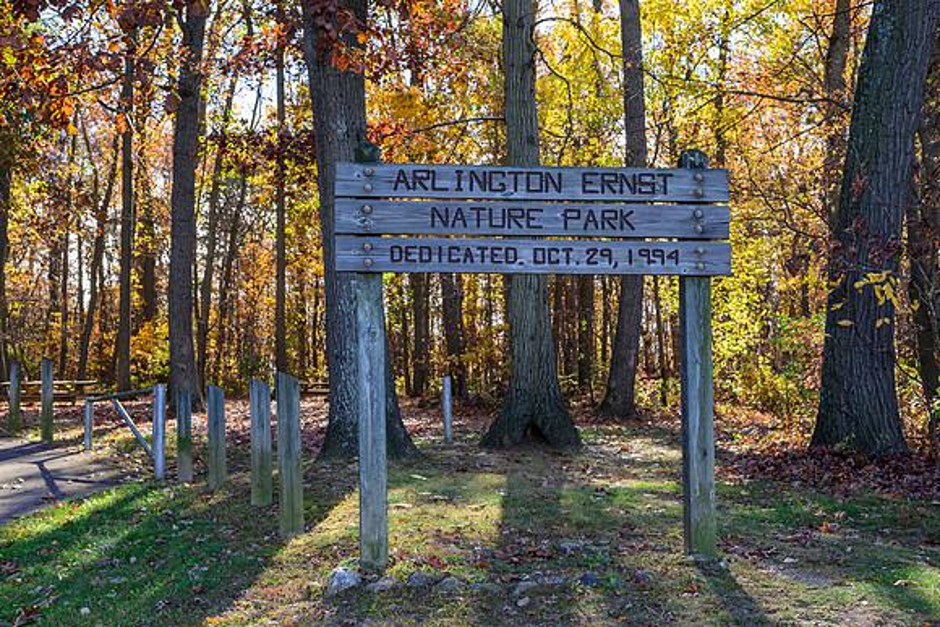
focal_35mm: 42
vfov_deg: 31.9
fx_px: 1097
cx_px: 470
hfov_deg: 46.4
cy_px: 314
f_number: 7.1
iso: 500
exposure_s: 1/200
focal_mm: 42
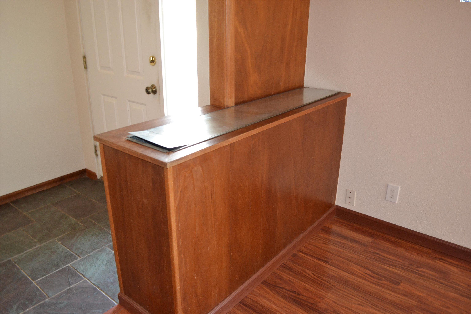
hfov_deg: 67.4
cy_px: 157
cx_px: 236
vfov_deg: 47.9
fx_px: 353
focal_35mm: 27
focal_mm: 18
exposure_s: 1/60
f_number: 3.5
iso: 1250
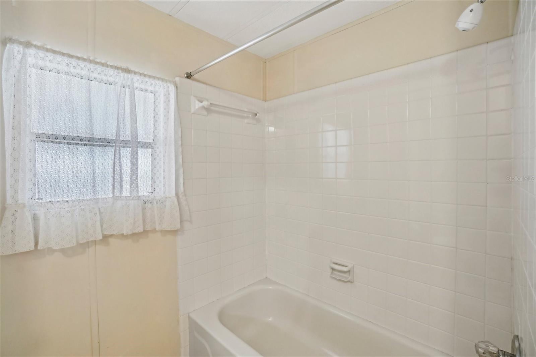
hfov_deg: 100.4
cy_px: 178
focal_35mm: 15
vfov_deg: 77.3
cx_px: 268
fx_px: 223
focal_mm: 10
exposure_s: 1/6
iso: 400
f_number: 8
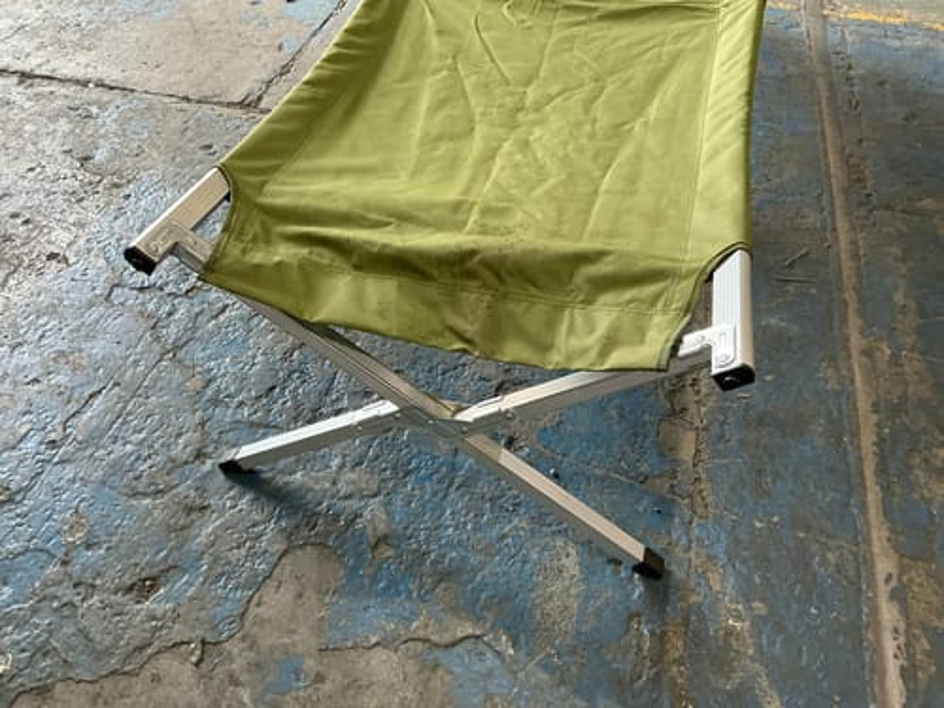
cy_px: 354
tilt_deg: -46.2
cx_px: 472
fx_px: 764
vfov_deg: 49.7
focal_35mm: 28
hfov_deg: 63.4
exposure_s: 1/50
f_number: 1.8
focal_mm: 3
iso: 64
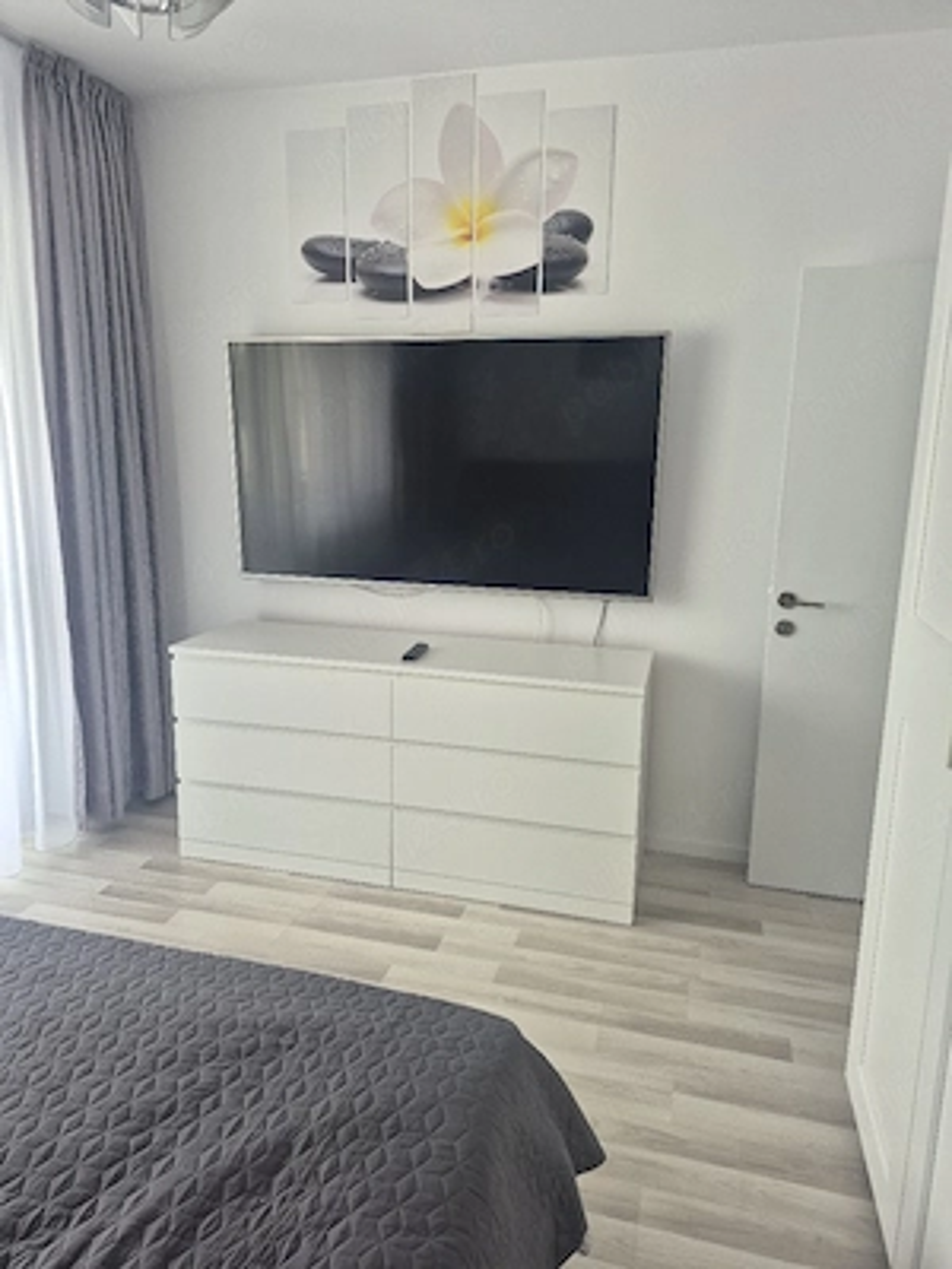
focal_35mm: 23
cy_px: 634
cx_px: 476
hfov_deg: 58.9
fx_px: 843
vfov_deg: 73.9
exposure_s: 1/182
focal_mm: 5.4
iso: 125
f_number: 1.8
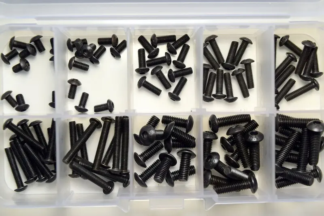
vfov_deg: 25.8
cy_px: 108
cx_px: 162
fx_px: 473
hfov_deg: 37.8
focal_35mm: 52
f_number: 8
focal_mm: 35
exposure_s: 1/250
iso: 280
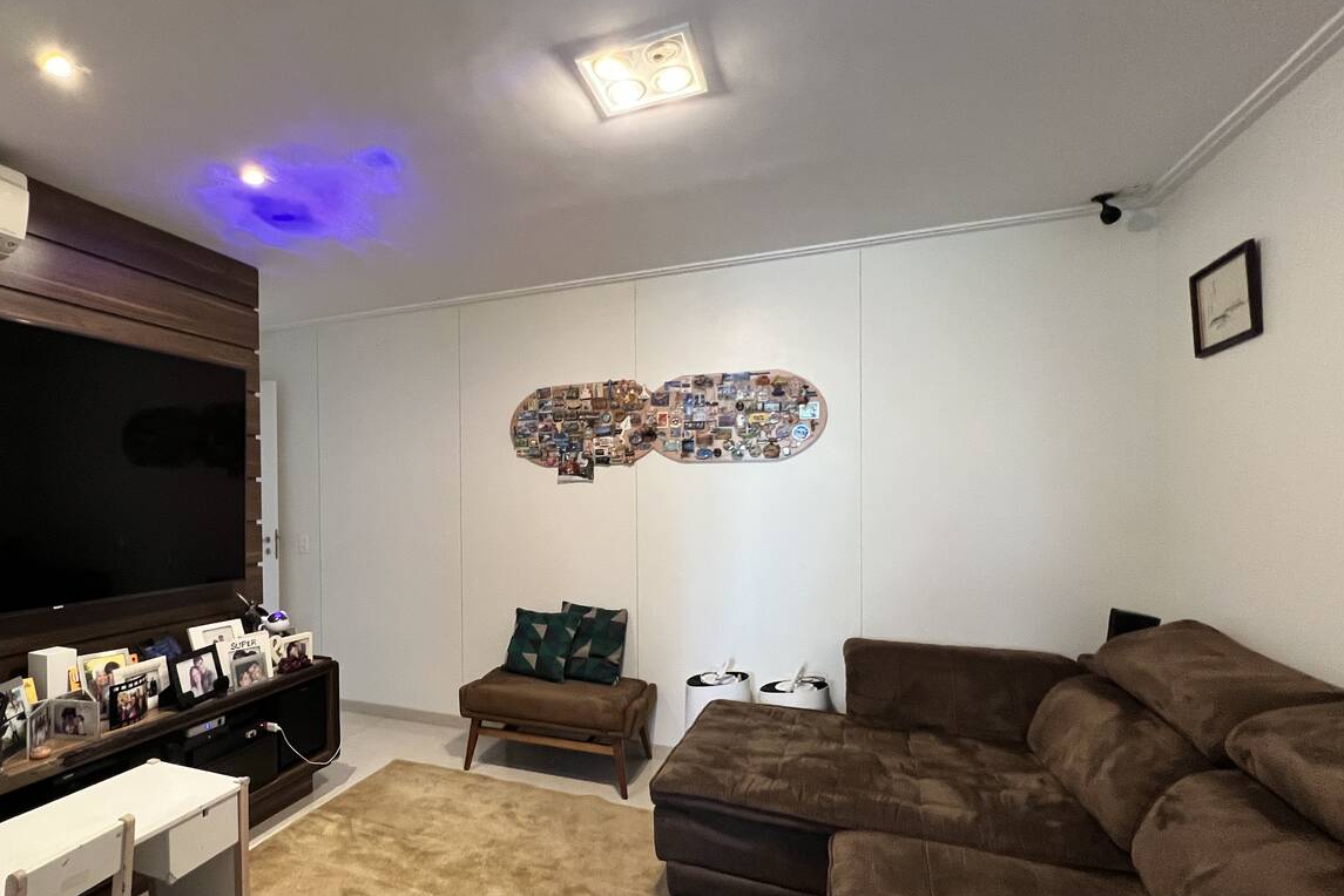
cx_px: 516
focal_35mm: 17
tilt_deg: -1.8
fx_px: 635
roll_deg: +1.0
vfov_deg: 70.2
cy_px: 508
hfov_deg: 91.6
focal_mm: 1.57
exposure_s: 1/60
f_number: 1.8
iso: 500
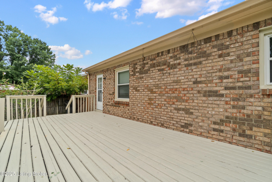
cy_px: 91
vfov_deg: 77.3
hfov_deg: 100.4
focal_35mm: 15
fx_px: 113
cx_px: 136
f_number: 8
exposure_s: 1/250
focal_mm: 10
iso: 400
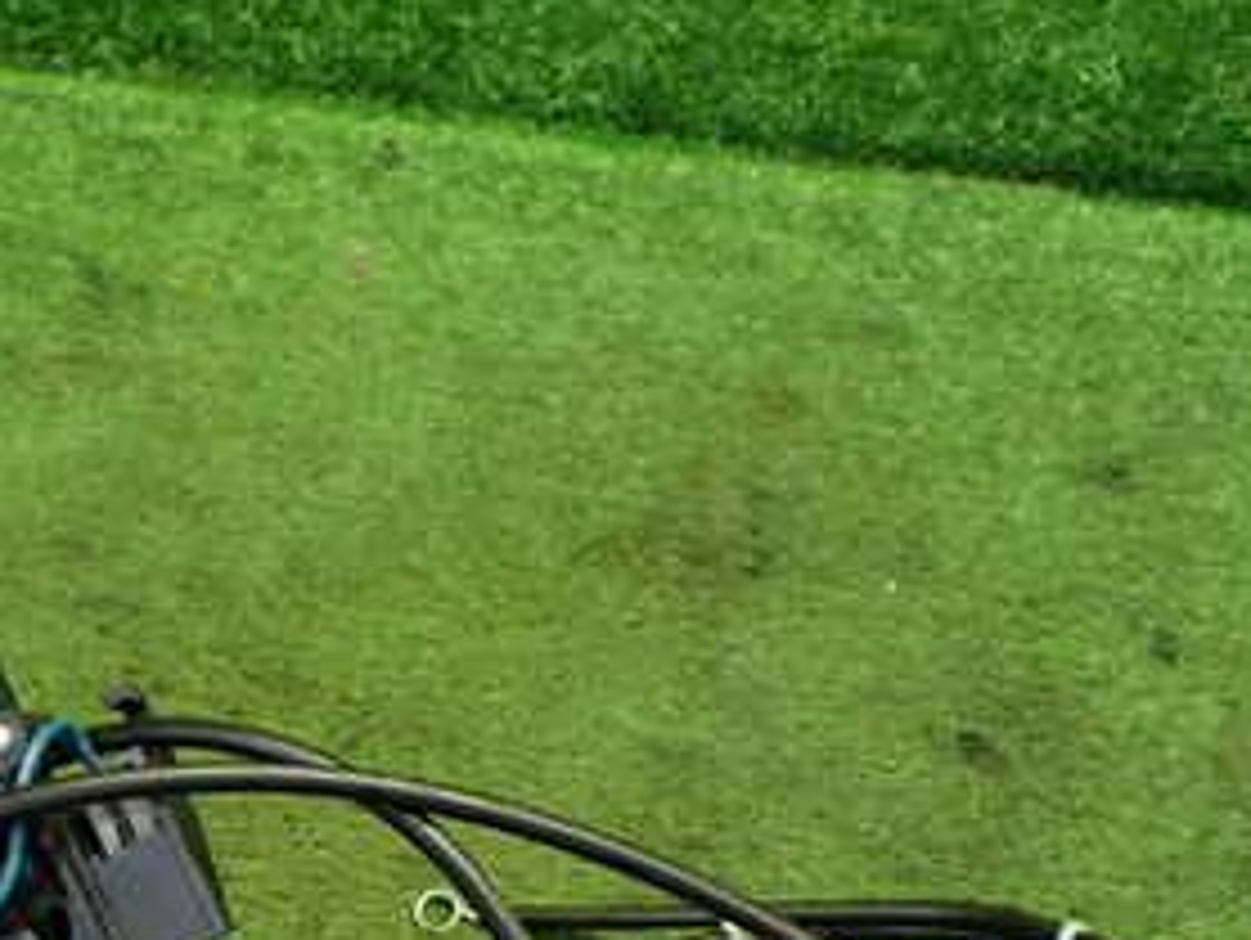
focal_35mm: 69
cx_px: 122
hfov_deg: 27.1
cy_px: 931
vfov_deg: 20.7
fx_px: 2496
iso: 800
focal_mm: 5.79
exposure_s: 1/100
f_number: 2.4
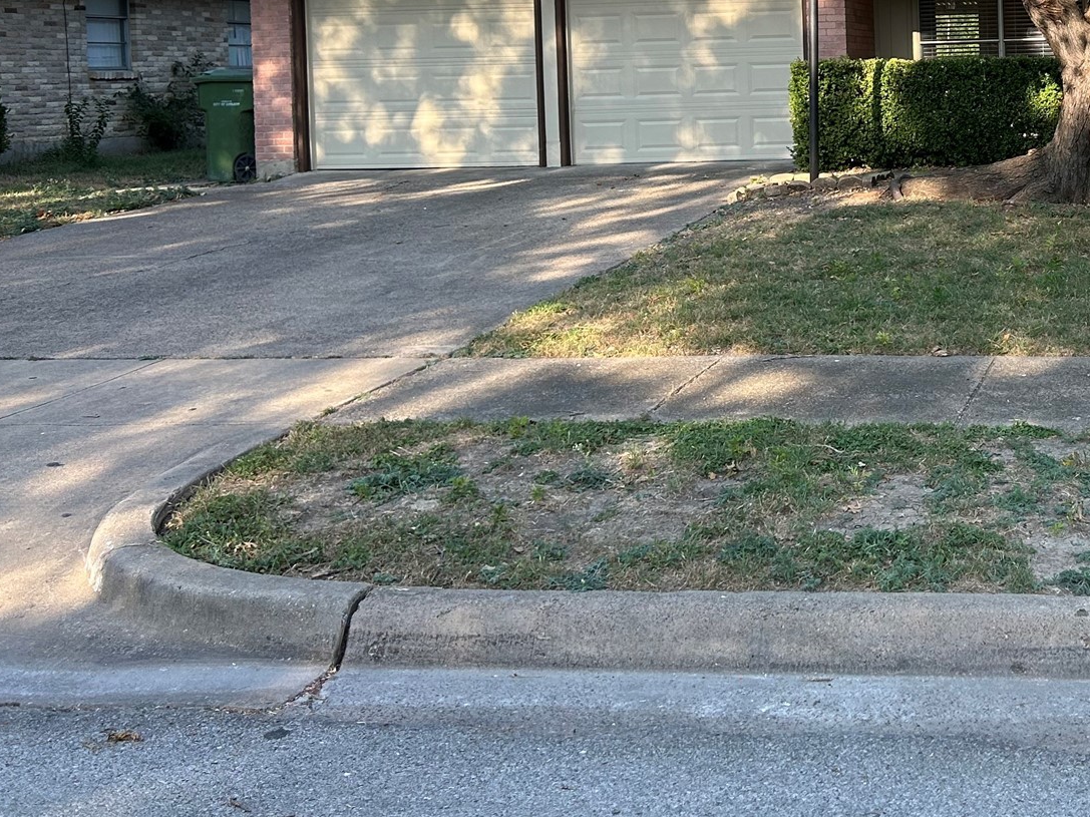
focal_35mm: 49
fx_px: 1543
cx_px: 999
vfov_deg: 28.7
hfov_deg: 36.3
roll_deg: +2.2
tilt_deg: -2.0
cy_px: 112
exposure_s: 1/814
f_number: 1.5
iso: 50
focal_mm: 5.7
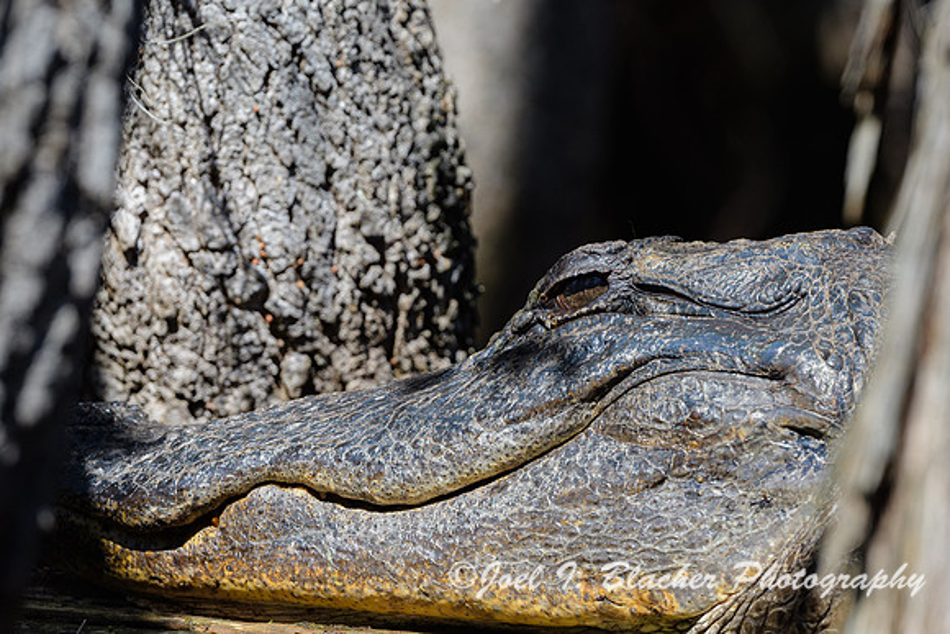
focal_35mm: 750
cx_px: 475
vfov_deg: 1.8
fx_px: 19795
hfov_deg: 2.7
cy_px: 317
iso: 450
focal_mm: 500
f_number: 7.1
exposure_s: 1/500
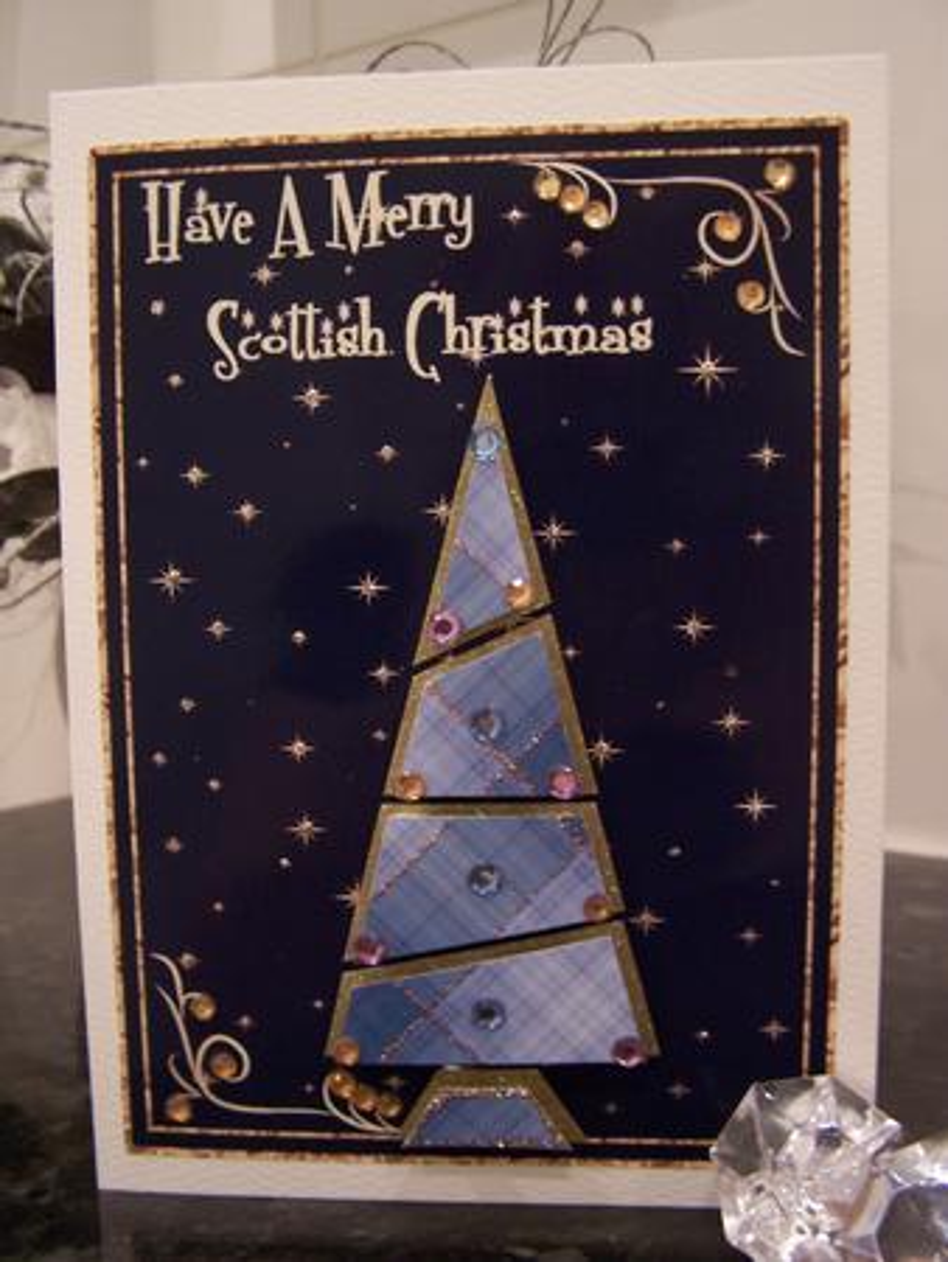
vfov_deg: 49.0
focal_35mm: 38
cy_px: 631
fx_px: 1386
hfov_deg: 37.8
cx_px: 474
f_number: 2.8
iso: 140
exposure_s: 1/8
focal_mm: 6.3
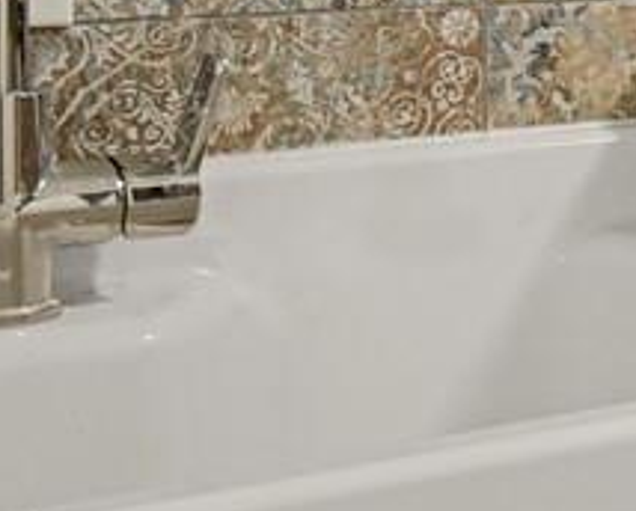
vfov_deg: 12.6
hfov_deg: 11.8
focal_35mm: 119
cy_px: -122
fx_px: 2244
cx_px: 1704
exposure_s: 1/13
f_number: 8
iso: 12800
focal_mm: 17
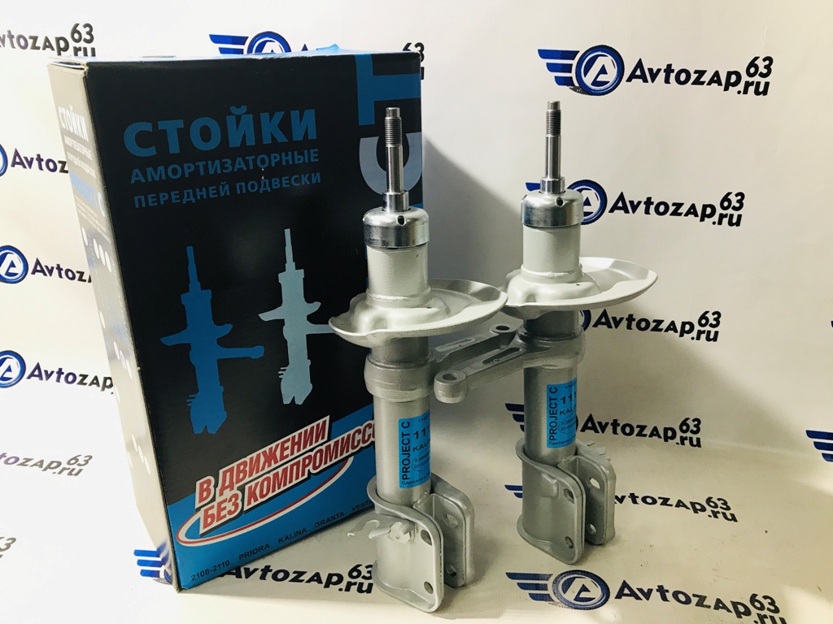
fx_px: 674
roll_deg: -1.4
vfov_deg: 49.7
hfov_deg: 63.4
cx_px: 416
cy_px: 312
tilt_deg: -21.9
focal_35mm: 28
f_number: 1.8
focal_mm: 3.99
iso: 25
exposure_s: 1/33
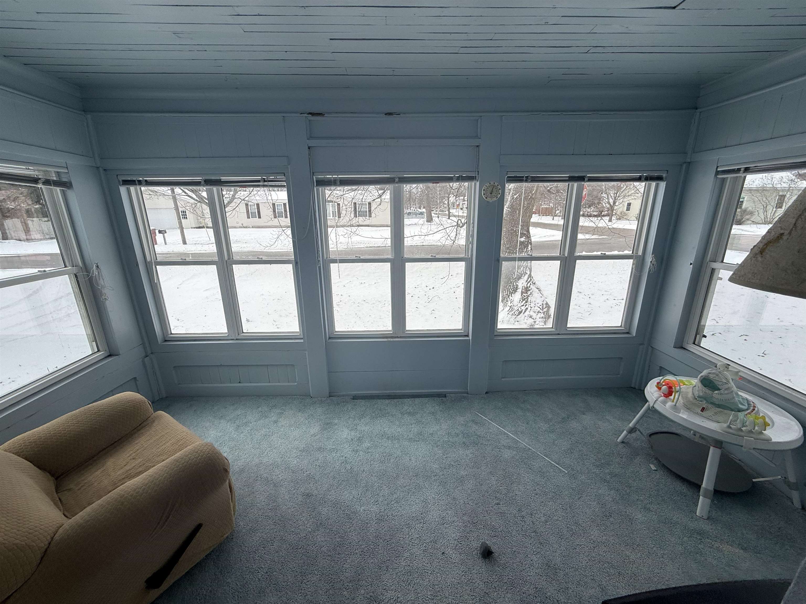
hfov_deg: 102.1
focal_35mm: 14
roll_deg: +0.1
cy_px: 302
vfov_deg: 85.7
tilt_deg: -16.5
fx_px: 326
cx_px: 403
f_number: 2.2
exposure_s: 1/1613
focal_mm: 2.22
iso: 50
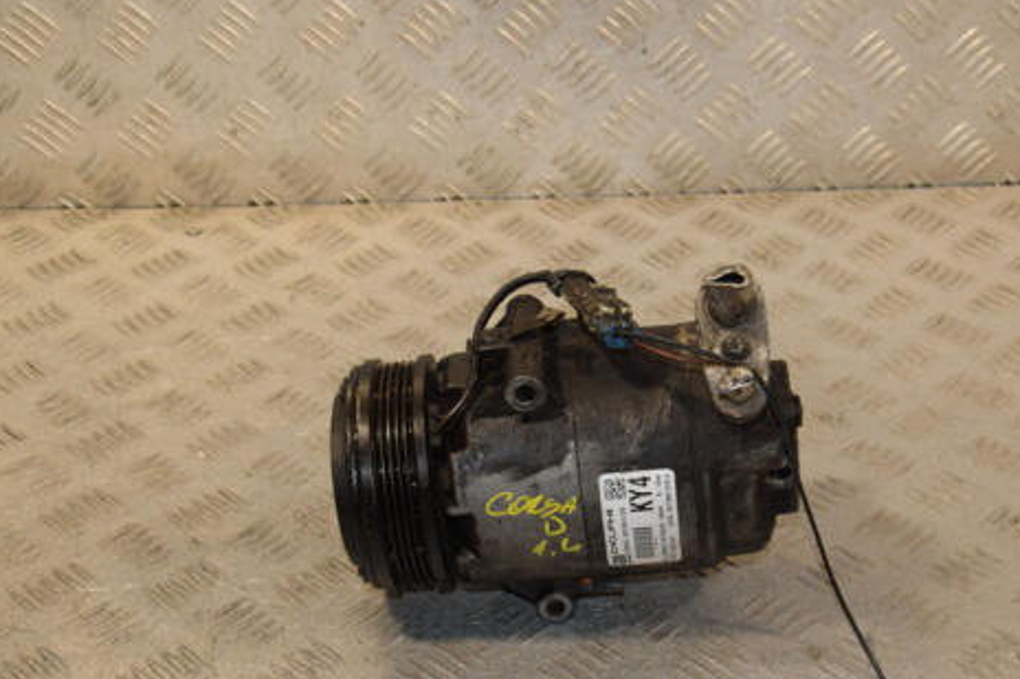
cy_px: 433
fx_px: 1869
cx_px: 580
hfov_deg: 30.5
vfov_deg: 20.5
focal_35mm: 66
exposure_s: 1/200
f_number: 6.3
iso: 800
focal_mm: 34
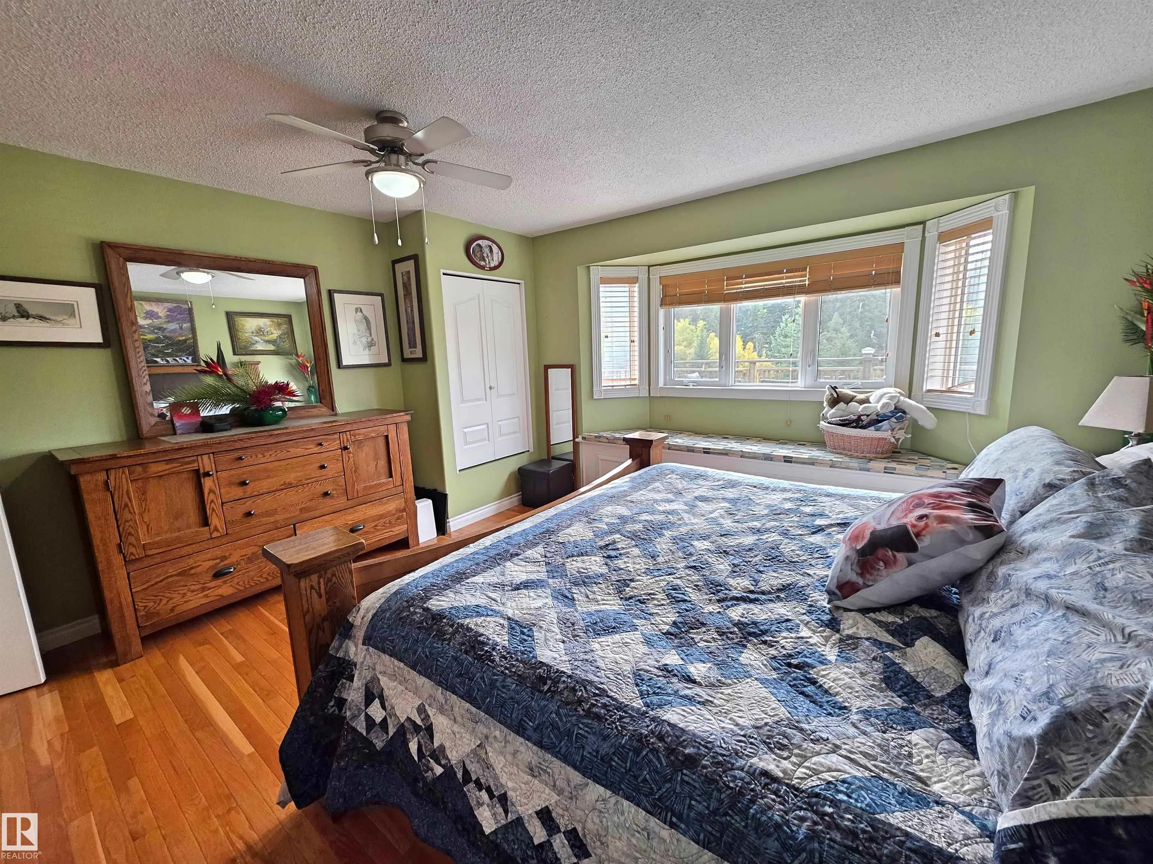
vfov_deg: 89.9
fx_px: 433
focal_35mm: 13
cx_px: 576
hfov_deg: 106.2
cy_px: 432
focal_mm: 2.2
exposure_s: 1/120
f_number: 1.9
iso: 160
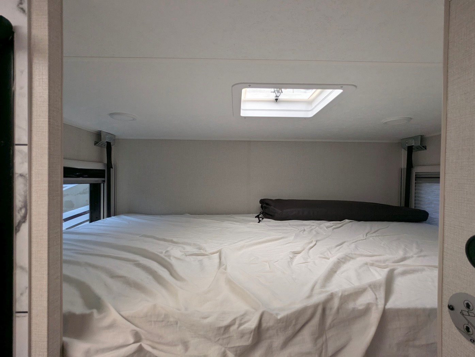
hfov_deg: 94.4
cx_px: 238
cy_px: 178
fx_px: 220
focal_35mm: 16
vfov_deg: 78.2
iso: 53
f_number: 2.2
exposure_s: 1/247
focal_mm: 2.35
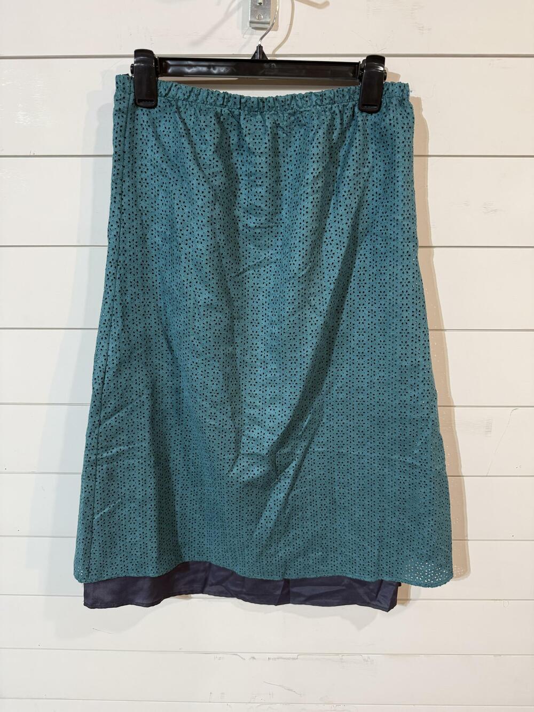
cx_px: 267
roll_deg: -0.4
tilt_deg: -16.1
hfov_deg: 56.8
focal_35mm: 24
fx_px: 494
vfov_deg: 71.6
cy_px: 356
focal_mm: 6.76
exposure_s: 1/60
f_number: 1.78
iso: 160
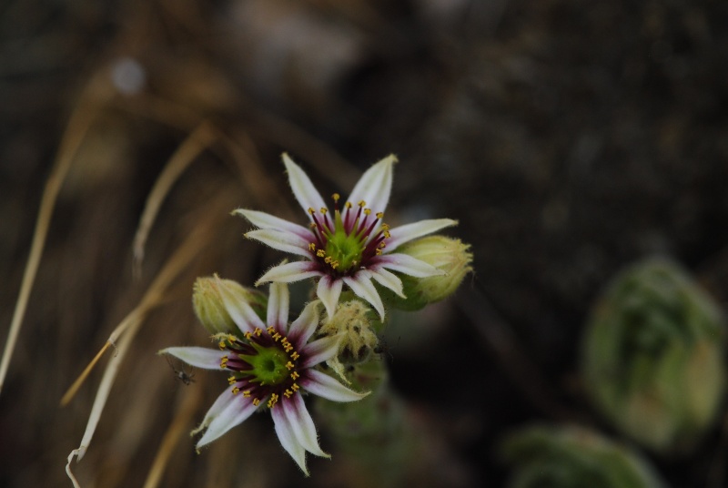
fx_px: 2582
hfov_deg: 16.0
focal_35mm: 128
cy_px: 244
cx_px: 364
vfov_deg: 10.8
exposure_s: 1/250
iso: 400
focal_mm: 85
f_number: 7.1
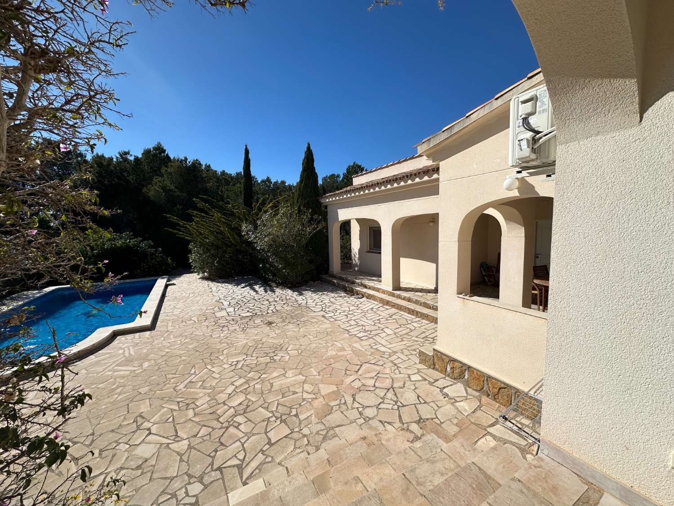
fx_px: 273
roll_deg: +0.6
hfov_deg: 102.1
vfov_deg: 85.7
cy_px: 253
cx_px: 337
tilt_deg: -6.1
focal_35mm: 14
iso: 50
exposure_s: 1/3509
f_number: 2.2
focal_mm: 2.22
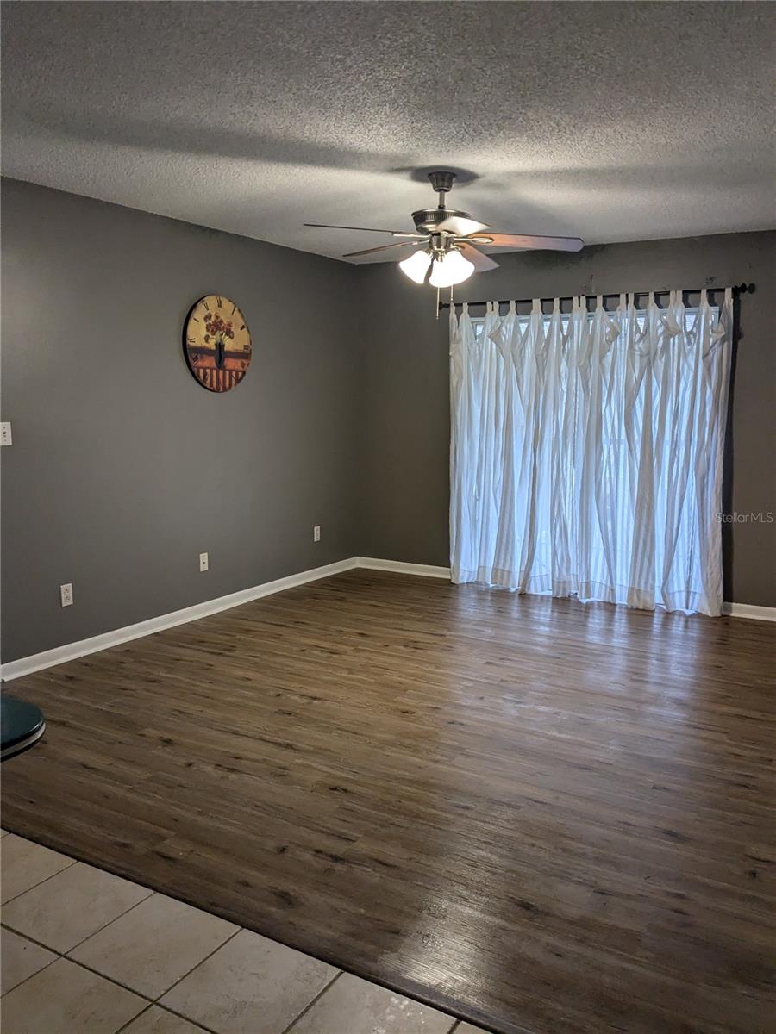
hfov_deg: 51.4
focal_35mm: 27
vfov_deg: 65.3
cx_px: 388
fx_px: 807
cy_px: 517
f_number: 1.73
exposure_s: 1/120
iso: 167
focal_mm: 4.38
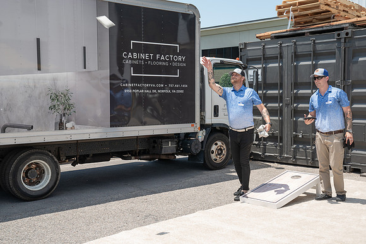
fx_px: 478
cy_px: 122
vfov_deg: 28.7
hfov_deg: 41.9
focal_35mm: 47
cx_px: 183
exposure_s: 1/250
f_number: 5.6
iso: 50
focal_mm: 46
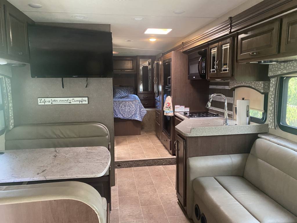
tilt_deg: -9.1
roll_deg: +1.5
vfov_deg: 53.1
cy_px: 112
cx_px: 148
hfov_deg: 67.3
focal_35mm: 26
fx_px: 223
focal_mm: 4.25
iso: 500
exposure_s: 1/60
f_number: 1.8
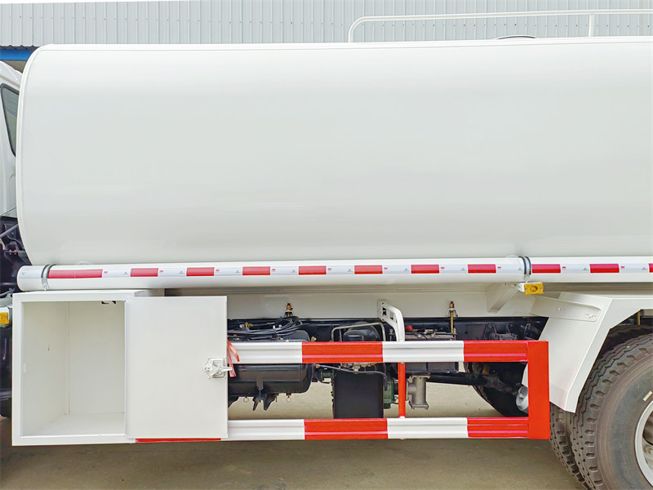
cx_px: 326
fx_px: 509
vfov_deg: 51.4
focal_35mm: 27
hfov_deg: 65.3
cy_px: 245
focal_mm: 5.52
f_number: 1.9
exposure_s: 1/1776
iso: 50
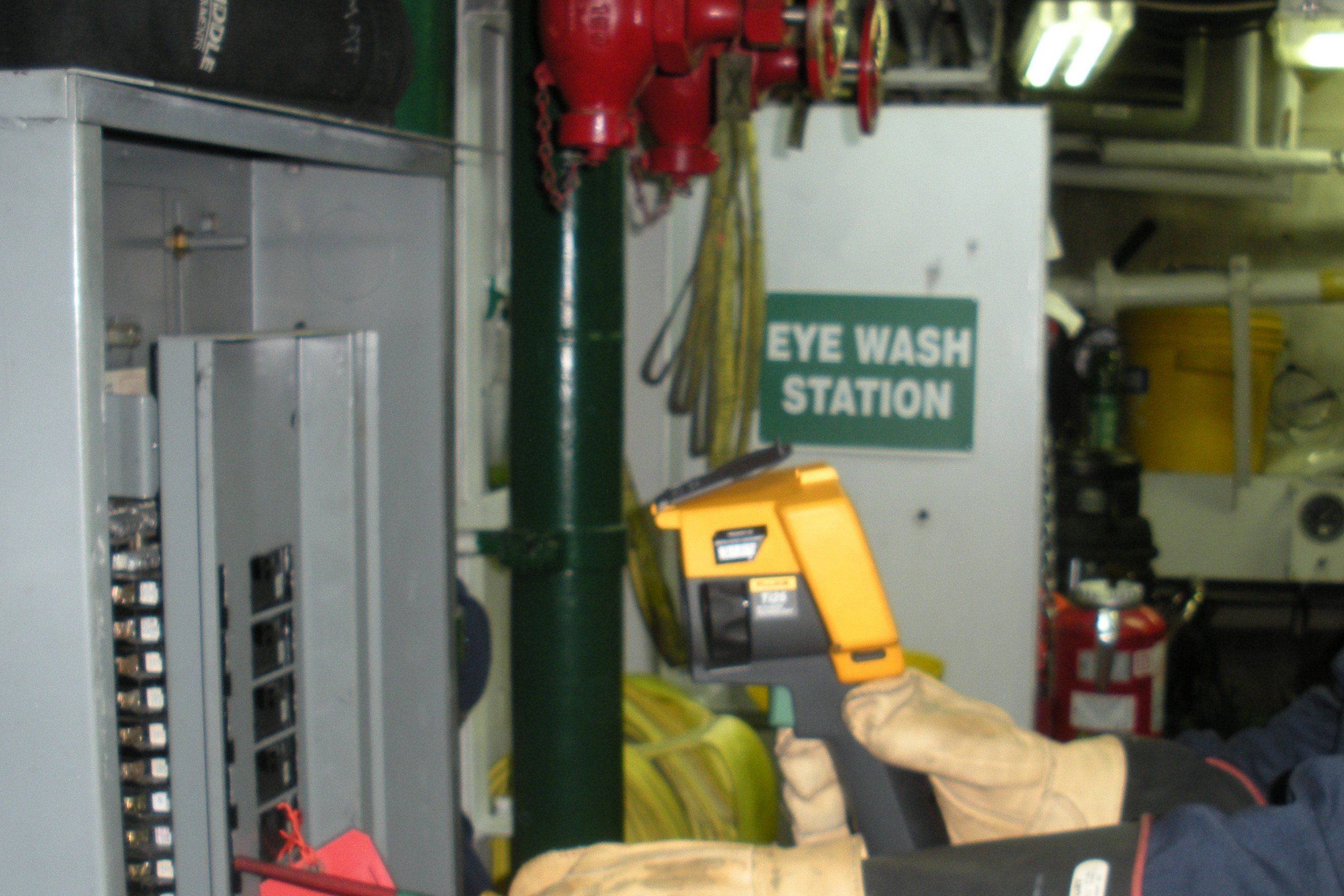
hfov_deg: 37.9
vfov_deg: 25.9
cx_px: 873
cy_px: 559
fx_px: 1941
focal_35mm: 52
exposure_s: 1/30
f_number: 3.5
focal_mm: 6.3
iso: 115
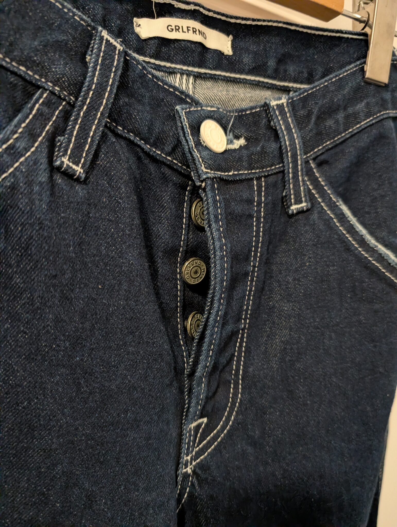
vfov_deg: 71.5
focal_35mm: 24
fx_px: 366
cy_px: 264
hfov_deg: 56.9
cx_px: 198
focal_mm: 6.9
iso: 1792
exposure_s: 1/120
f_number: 1.68
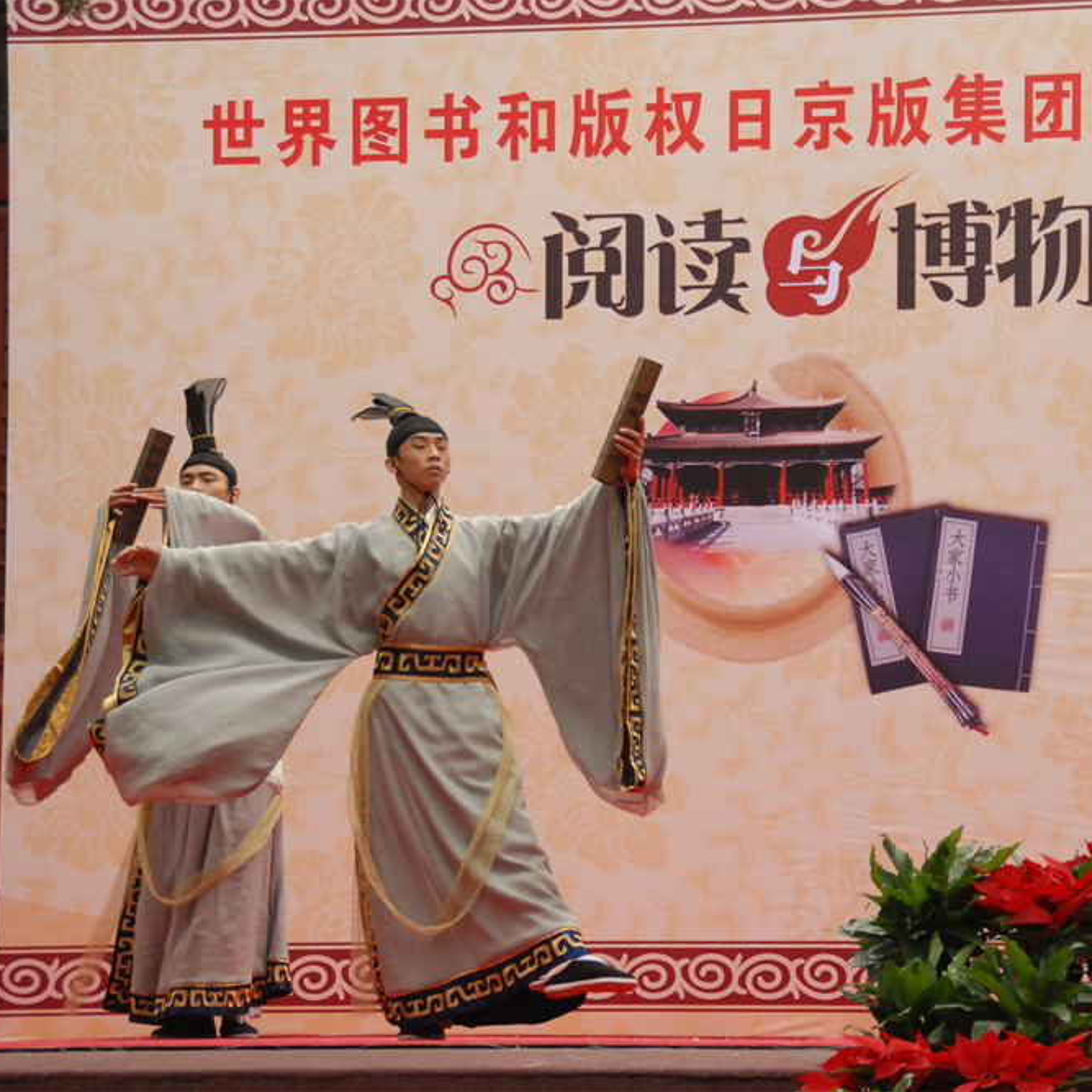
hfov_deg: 13.0
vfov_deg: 13.0
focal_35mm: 134
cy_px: 546
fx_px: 4783
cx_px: 666
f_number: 5
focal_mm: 70
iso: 640
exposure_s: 1/640
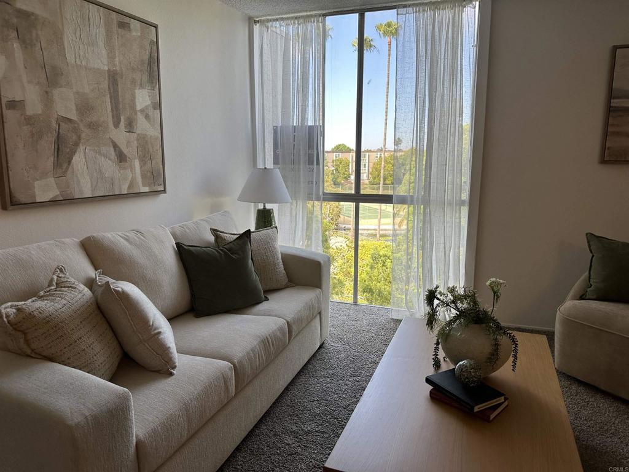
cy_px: 236
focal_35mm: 24
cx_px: 314
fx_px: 436
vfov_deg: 56.8
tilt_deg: -9.2
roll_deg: -0.1
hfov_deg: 71.6
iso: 80
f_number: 1.78
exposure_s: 1/336
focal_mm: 6.86
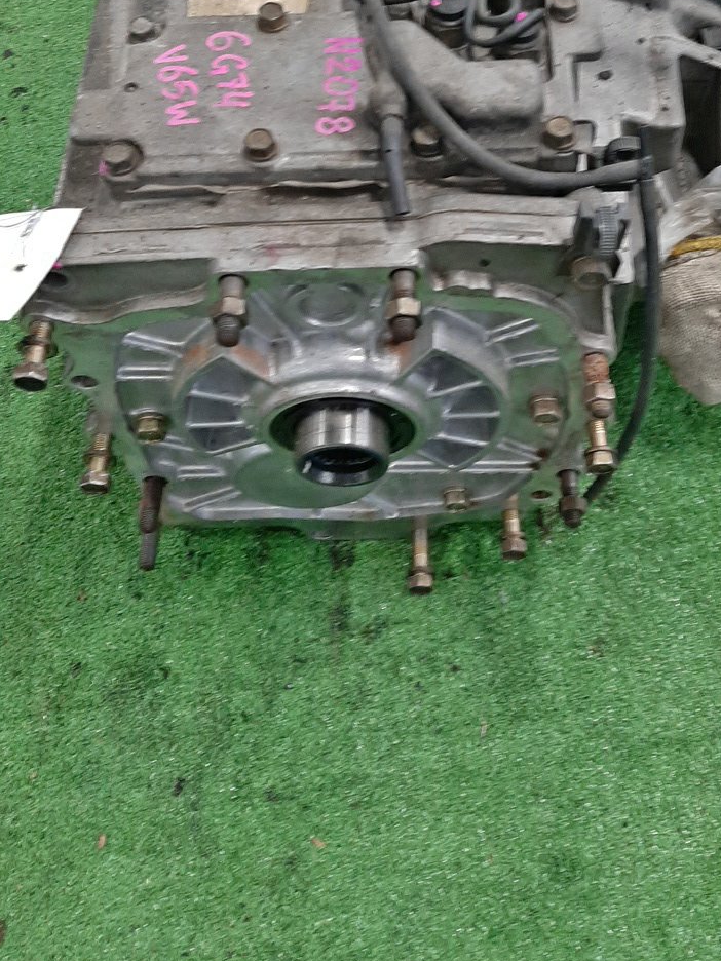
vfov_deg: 45.3
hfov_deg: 35.9
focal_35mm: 40
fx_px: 1111
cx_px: 423
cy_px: 252
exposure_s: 1/33
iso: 187
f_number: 1.7
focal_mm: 3.93
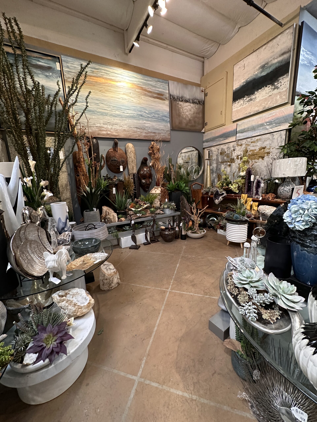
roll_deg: +1.9
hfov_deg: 85.7
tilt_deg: -11.7
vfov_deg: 102.1
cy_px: 211
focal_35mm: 14
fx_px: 171
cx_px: 158
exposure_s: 1/60
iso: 320
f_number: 2.2
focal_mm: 2.22
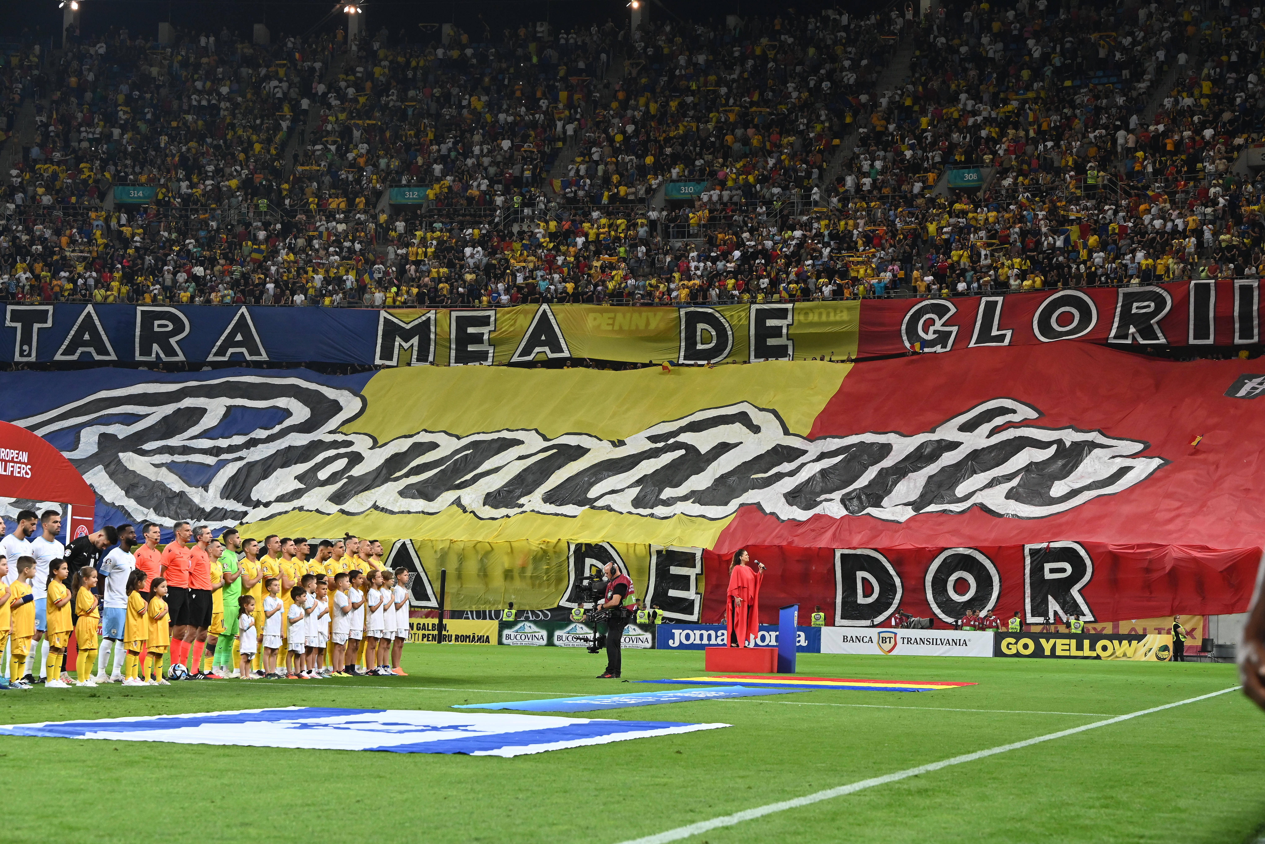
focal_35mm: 70
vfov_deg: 19.5
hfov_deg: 28.8
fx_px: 2460
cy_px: 422
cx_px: 632
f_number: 5.6
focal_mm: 70
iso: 3200
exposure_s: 1/640
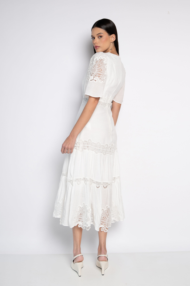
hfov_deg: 33.4
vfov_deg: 48.5
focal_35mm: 40
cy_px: 143
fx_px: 317
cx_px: 95
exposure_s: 1/125
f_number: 5
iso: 320
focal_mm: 40
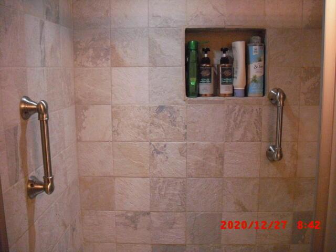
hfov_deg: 49.0
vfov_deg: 37.7
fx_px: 369
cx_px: 168
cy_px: 126
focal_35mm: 38
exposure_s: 1/125
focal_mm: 6.2
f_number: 2.8
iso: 800
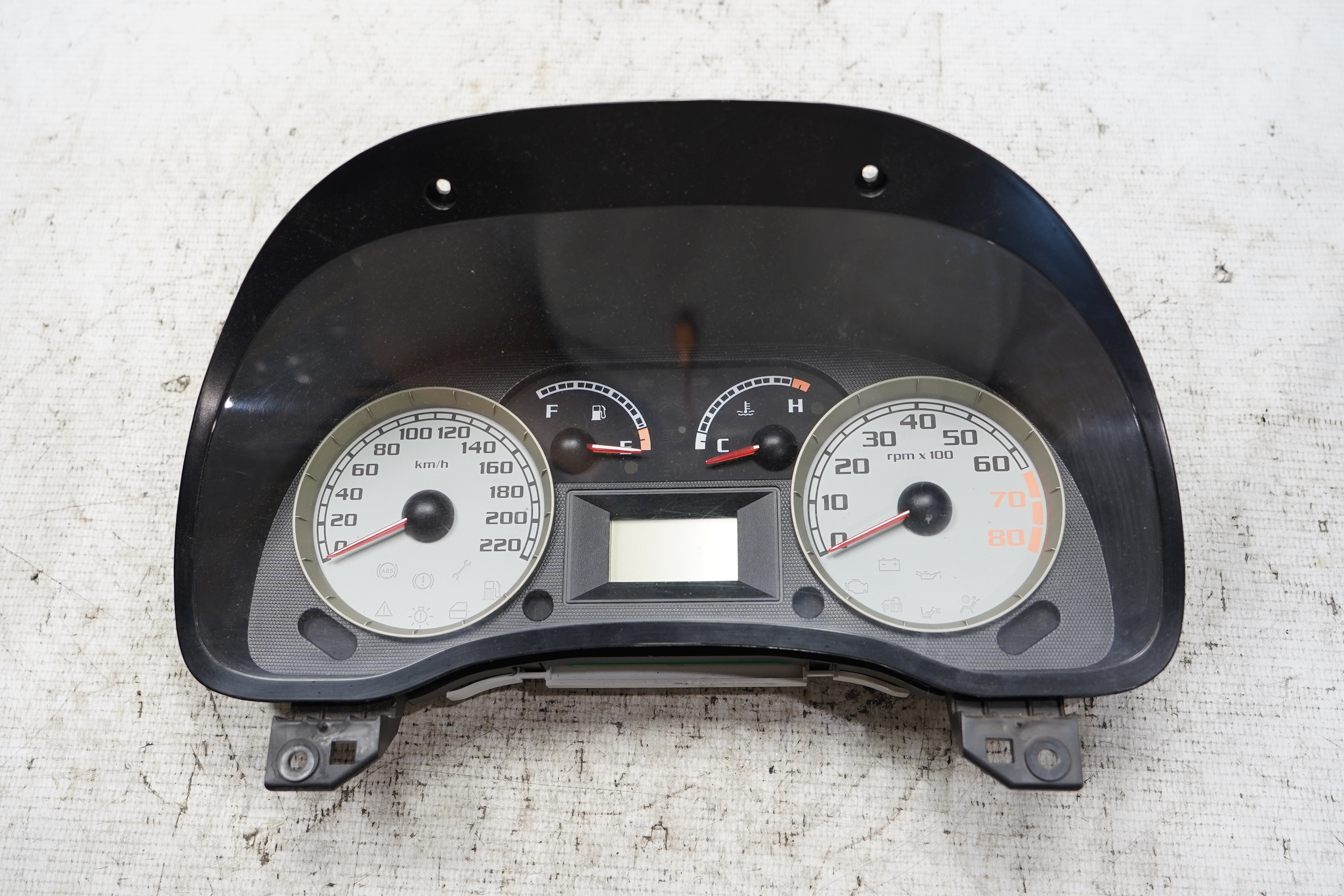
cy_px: 448
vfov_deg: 38.9
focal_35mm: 34
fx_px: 1269
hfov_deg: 55.8
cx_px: 672
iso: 400
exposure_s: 1/60
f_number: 4
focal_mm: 23
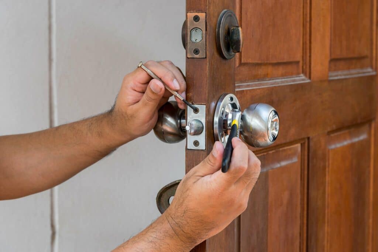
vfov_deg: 15.2
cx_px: 189
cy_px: 126
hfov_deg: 22.6
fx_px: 945
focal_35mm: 90
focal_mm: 90
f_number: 8
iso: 125
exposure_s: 1/20
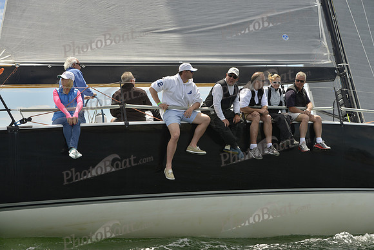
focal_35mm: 70
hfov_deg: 28.8
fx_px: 727
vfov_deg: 19.5
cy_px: 125
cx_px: 187
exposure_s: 1/1600
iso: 280
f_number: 6.3
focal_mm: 70
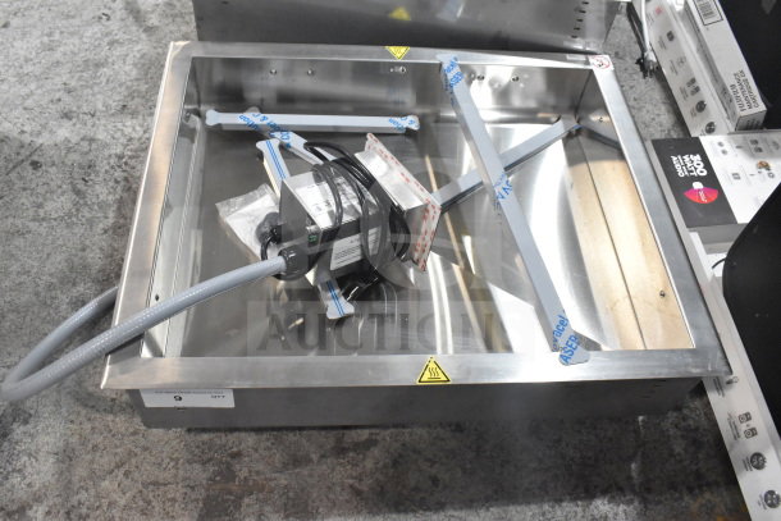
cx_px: 390
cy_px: 260
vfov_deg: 41.7
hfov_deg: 59.5
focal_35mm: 32
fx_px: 683
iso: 6400
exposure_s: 1/250
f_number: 8
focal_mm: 21
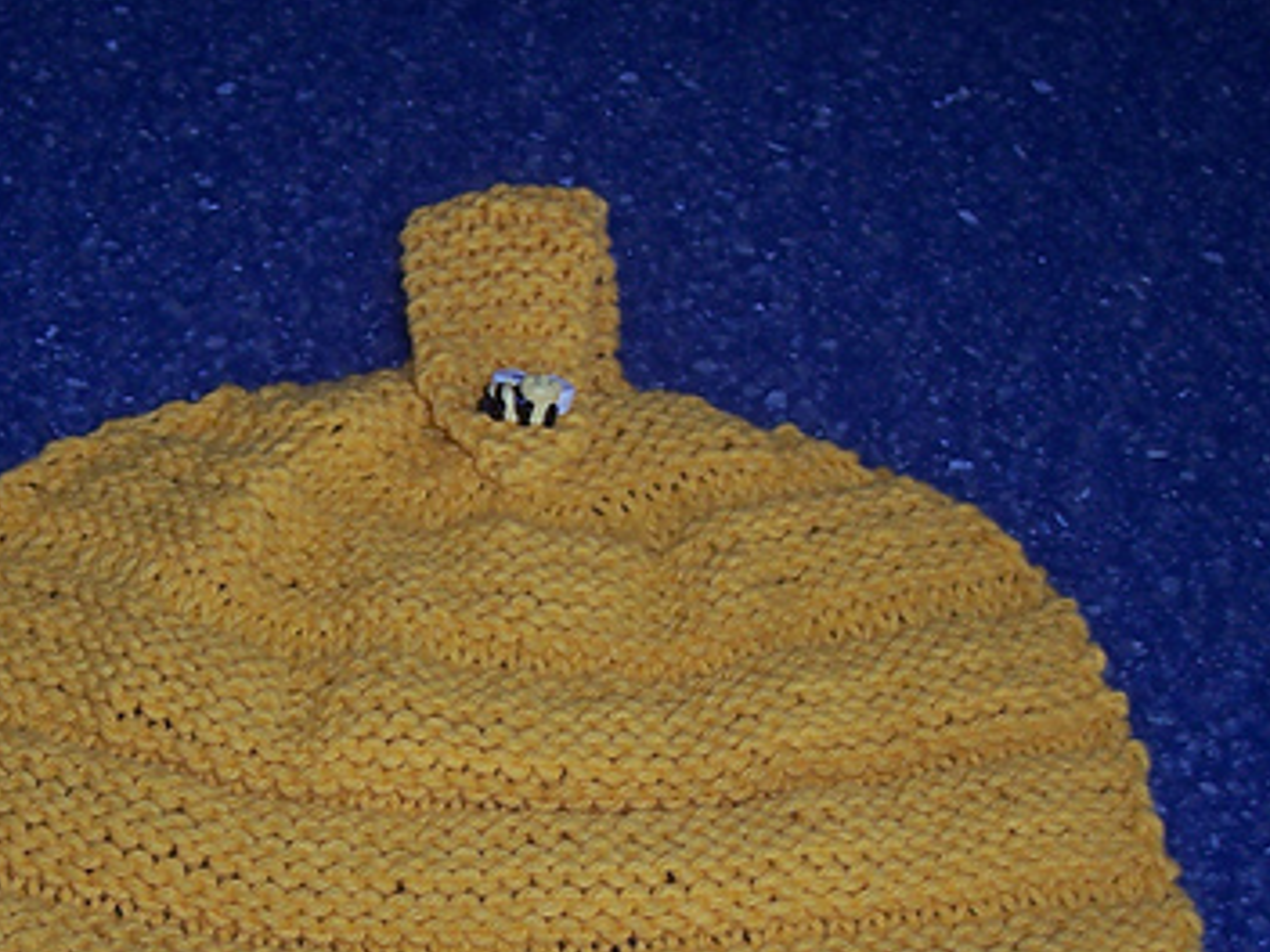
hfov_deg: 27.3
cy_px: 685
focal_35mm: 71
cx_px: 440
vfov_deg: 20.6
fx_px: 2605
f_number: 2.8
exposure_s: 1/60
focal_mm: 8
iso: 100
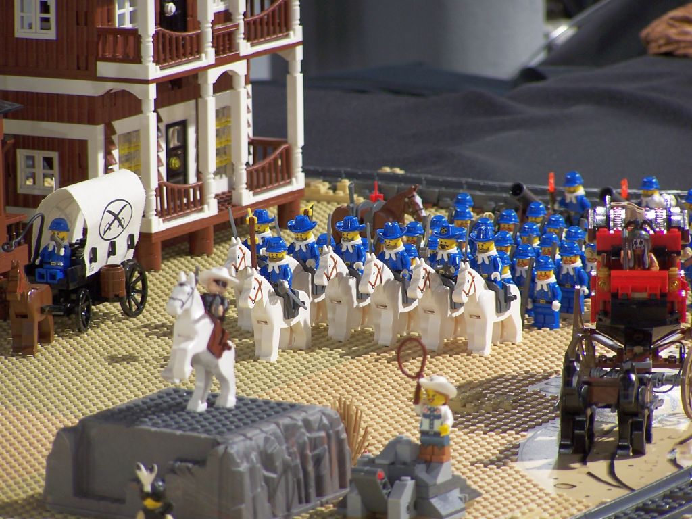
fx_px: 5358
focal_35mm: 268
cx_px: 346
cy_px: 260
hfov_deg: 7.4
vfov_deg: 5.5
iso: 80
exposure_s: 1/2
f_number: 3.6
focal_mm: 44.4
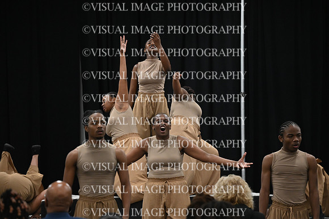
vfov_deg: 6.0
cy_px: 110
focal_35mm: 230
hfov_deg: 9.0
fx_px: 2101
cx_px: 164
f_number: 6
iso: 6400
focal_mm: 230
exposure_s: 1/250
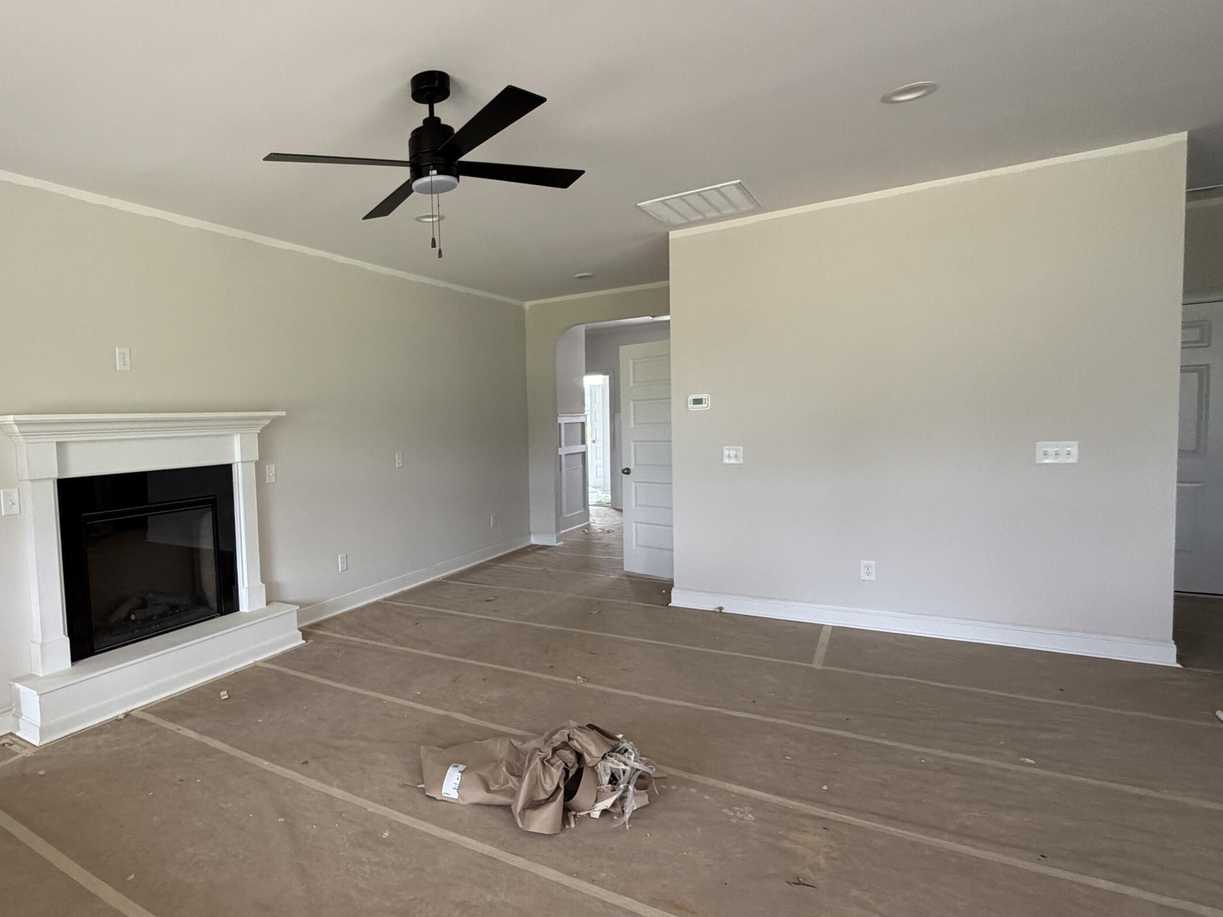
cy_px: 470
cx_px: 377
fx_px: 707
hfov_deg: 78.2
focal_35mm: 20
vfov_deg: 66.0
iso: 250
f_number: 2.2
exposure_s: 1/121
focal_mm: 2.22
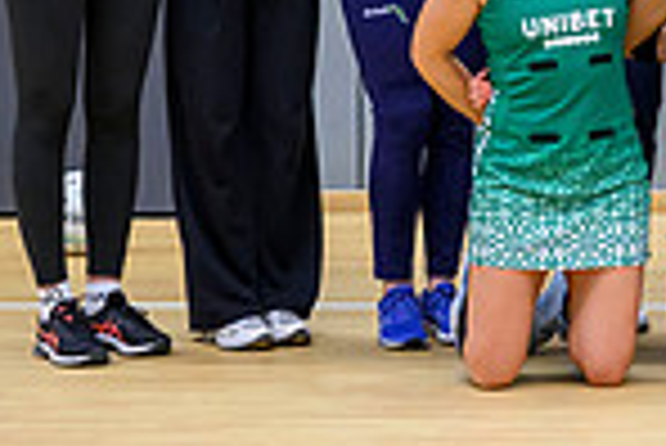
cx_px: 1112
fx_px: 4352
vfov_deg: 5.8
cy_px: -178
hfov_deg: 8.5
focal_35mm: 235
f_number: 4.5
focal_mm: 60
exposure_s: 1/500
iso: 4000
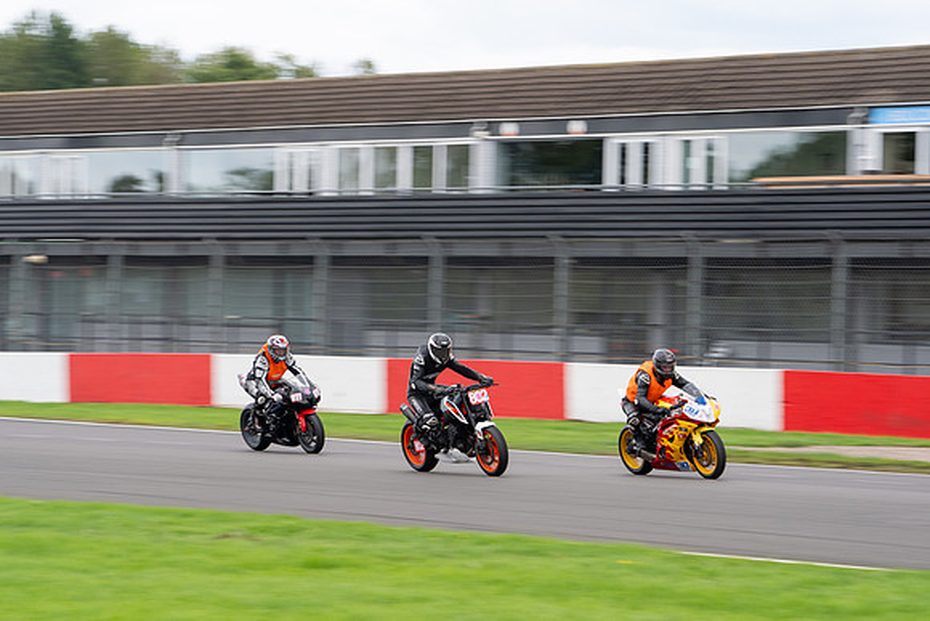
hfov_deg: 10.8
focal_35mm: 191
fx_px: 4941
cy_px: 270
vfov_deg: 7.2
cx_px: 409
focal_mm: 169
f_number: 9
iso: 320
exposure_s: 1/125
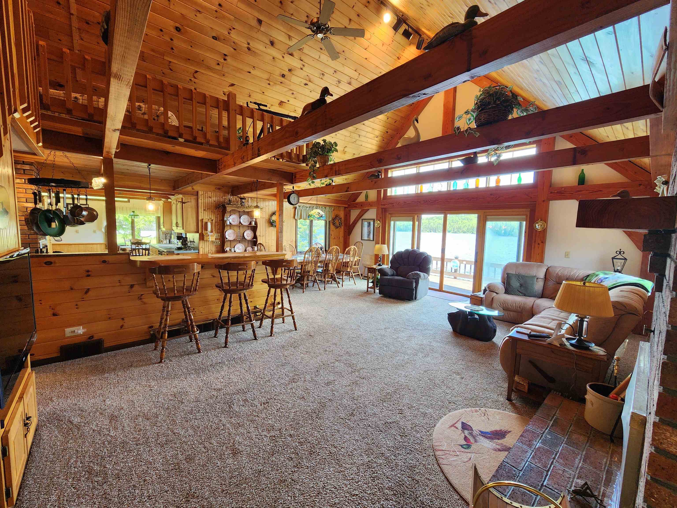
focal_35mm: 13
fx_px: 254
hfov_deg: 106.2
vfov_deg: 89.9
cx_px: 338
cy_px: 254
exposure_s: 1/60
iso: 160
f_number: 2.2
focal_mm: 2.2
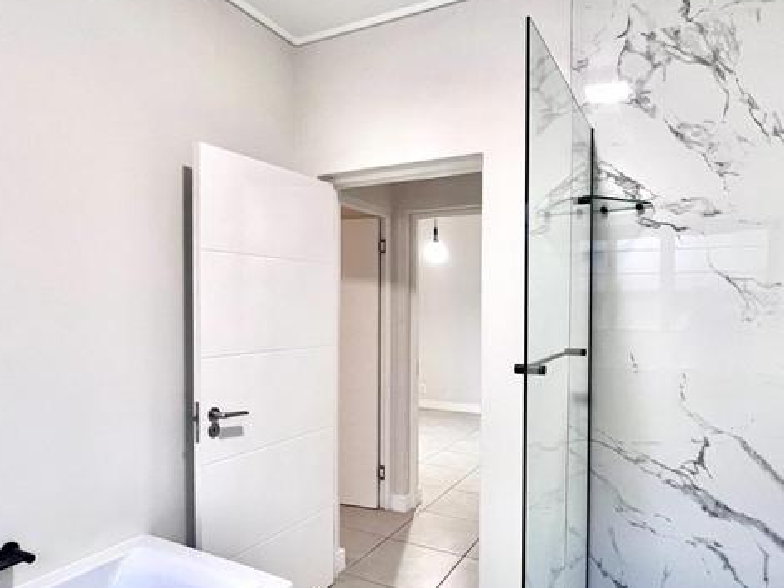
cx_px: 386
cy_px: 313
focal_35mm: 22
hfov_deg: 76.4
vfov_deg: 61.1
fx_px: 498
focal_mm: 1.57
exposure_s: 1/50
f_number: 1.8
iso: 400
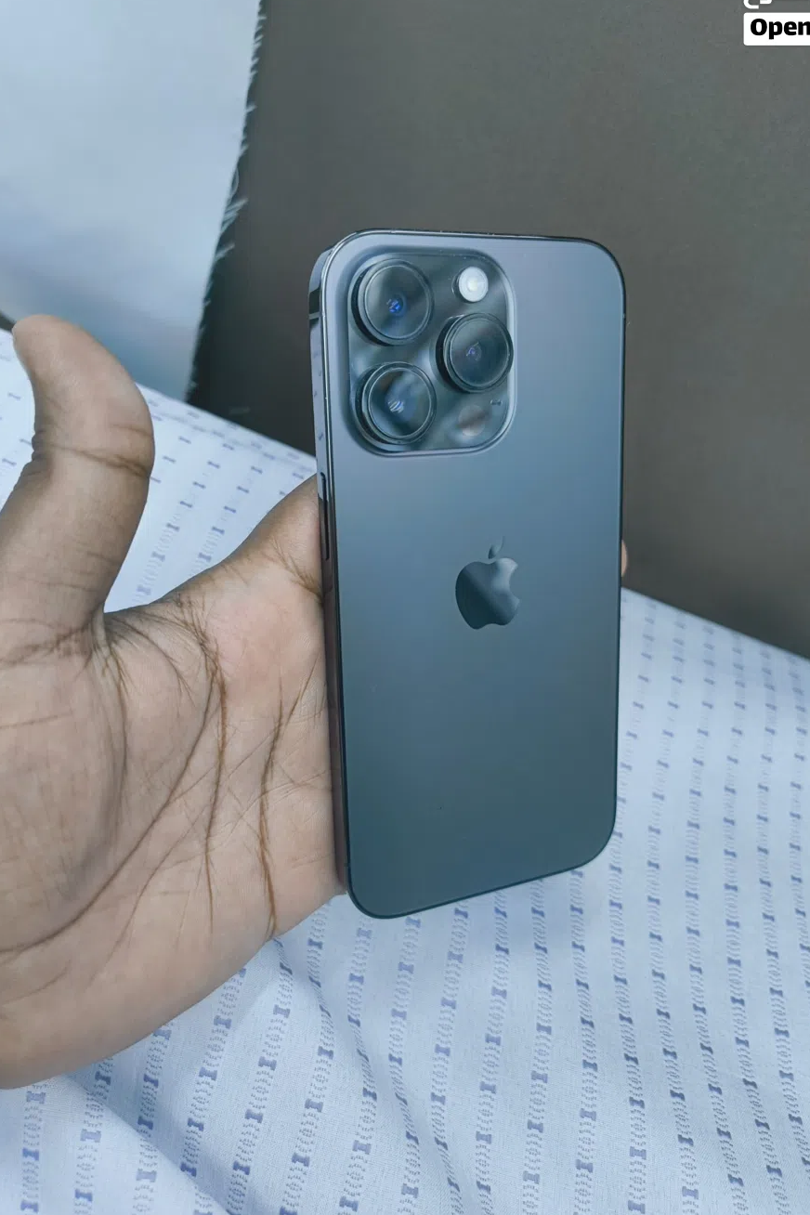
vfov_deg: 69.4
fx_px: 877
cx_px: 425
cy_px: 588
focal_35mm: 26
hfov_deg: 49.5
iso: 185
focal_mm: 5.56
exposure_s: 1/100
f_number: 1.87
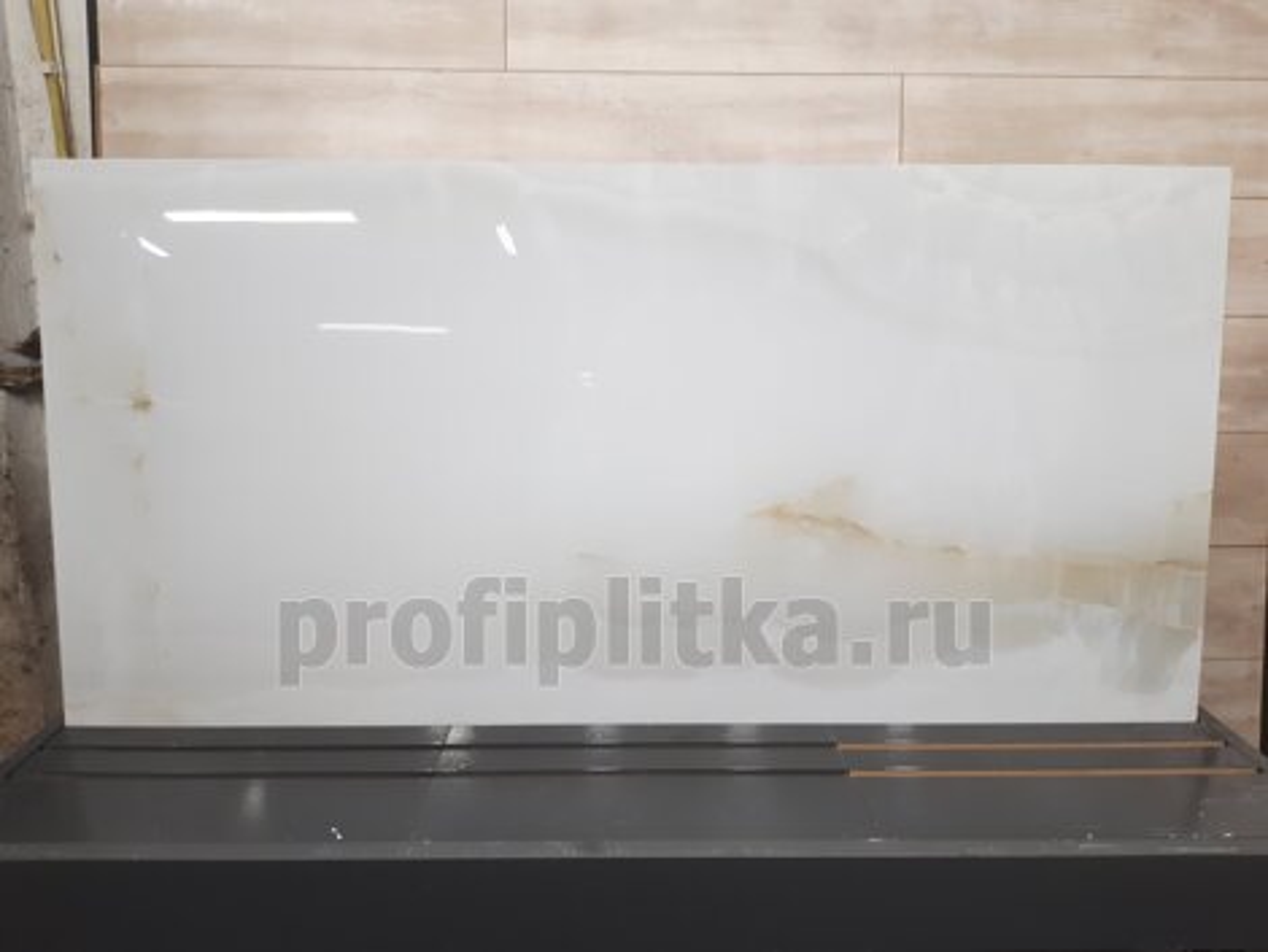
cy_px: 476
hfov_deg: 71.6
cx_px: 634
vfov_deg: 56.9
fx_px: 880
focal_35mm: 24
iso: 137
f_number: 1.8
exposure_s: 1/50
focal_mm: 5.23
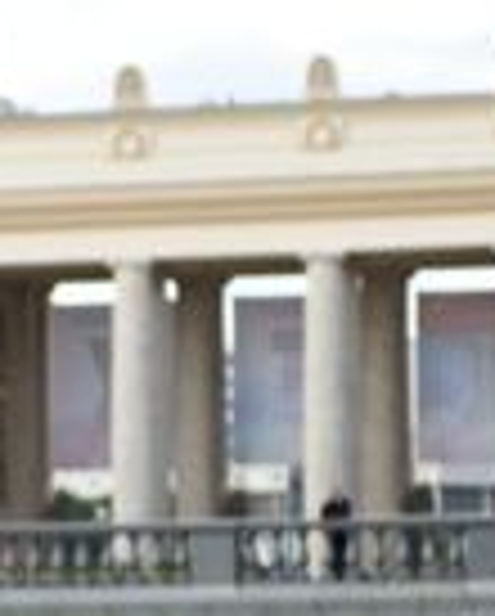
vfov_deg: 5.7
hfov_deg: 4.6
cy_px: 823
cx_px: -531
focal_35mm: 335
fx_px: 6121
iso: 250
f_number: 2.8
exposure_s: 1/1250
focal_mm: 70
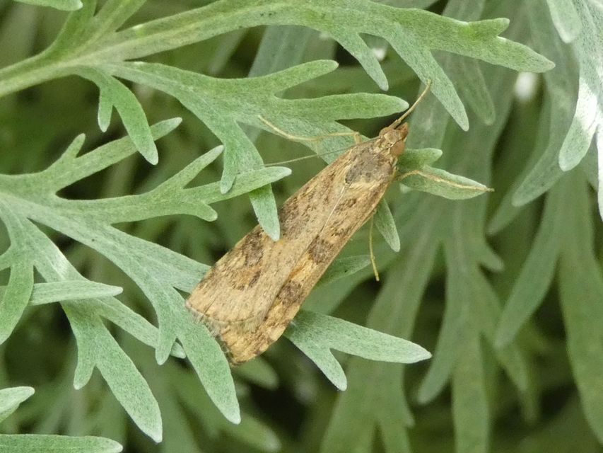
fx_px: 1864
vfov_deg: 13.8
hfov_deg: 18.4
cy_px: 226
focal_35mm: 107
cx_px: 302
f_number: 4.9
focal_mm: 19.2
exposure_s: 1/80
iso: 400
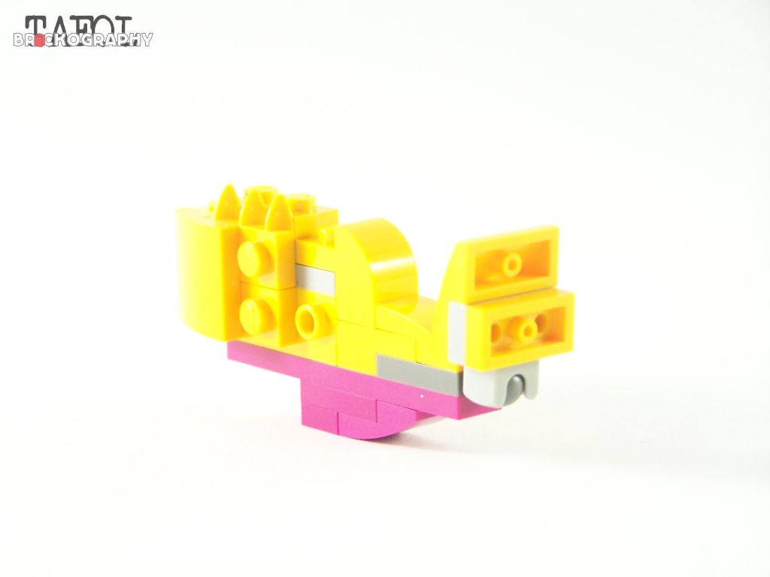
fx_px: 2847
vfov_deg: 11.6
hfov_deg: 15.4
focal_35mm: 128
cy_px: 288
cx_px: 385
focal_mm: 21.2
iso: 200
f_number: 3.2
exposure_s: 1/30
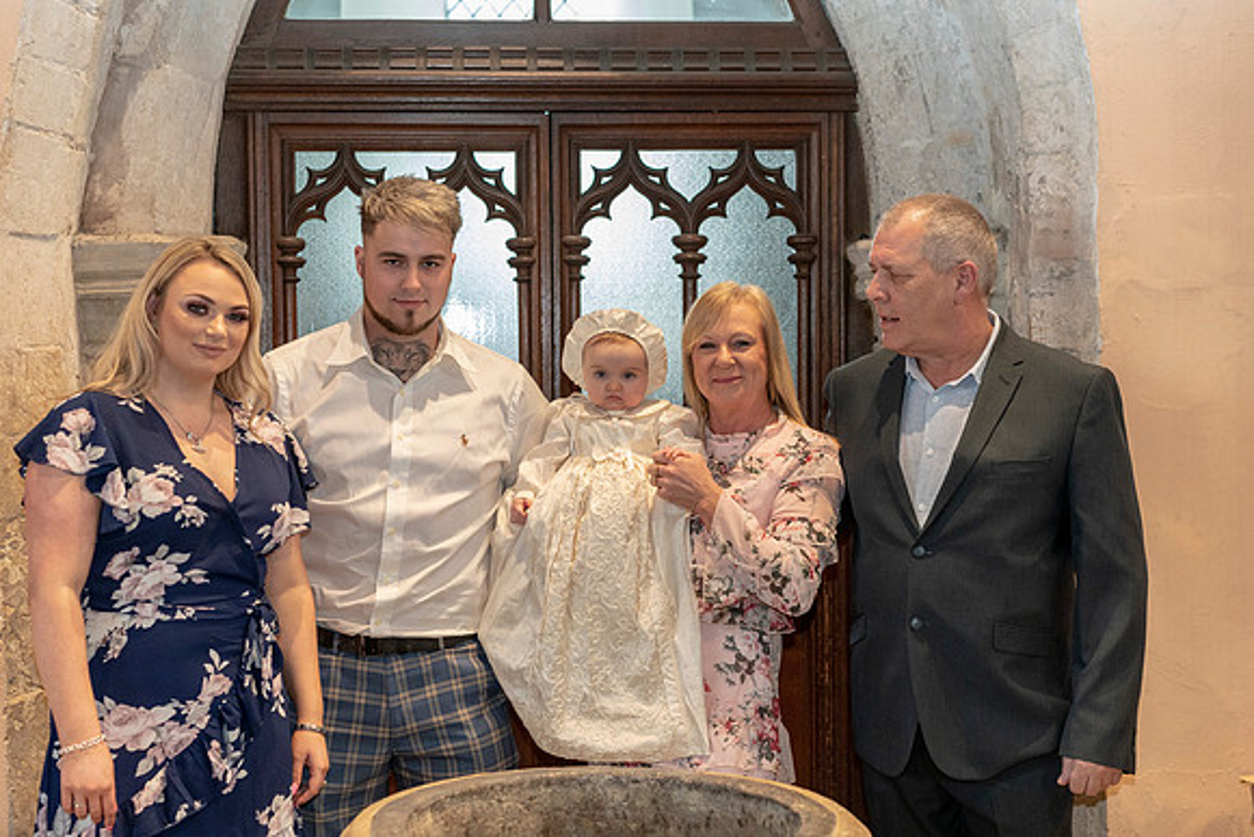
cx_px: 627
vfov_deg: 24.6
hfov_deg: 36.2
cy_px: 418
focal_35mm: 55
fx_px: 1916
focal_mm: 55
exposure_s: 1/160
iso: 3200
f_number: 4
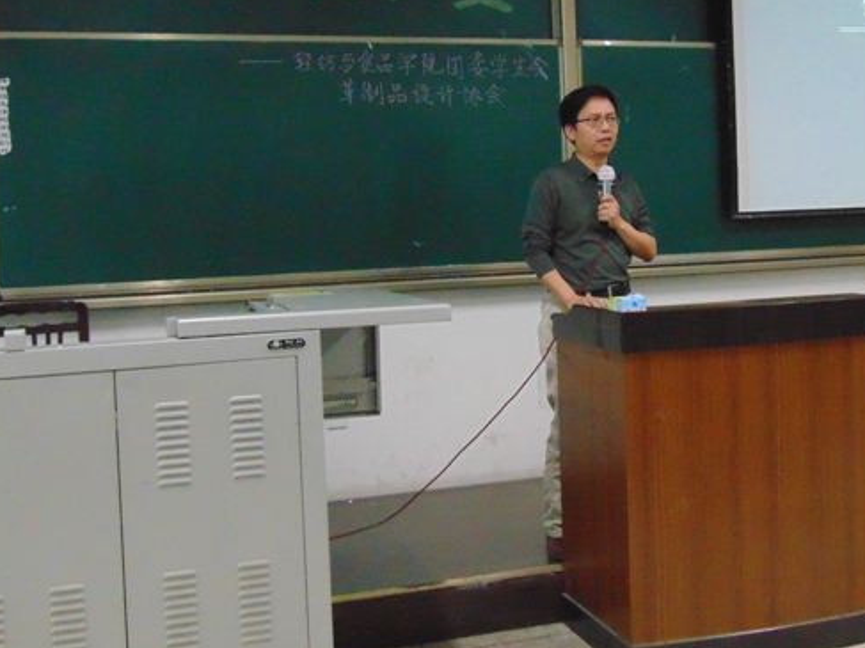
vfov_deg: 31.3
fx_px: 1149
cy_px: 238
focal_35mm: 46
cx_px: 494
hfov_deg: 41.2
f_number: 3.2
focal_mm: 6.3
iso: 800
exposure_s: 1/30
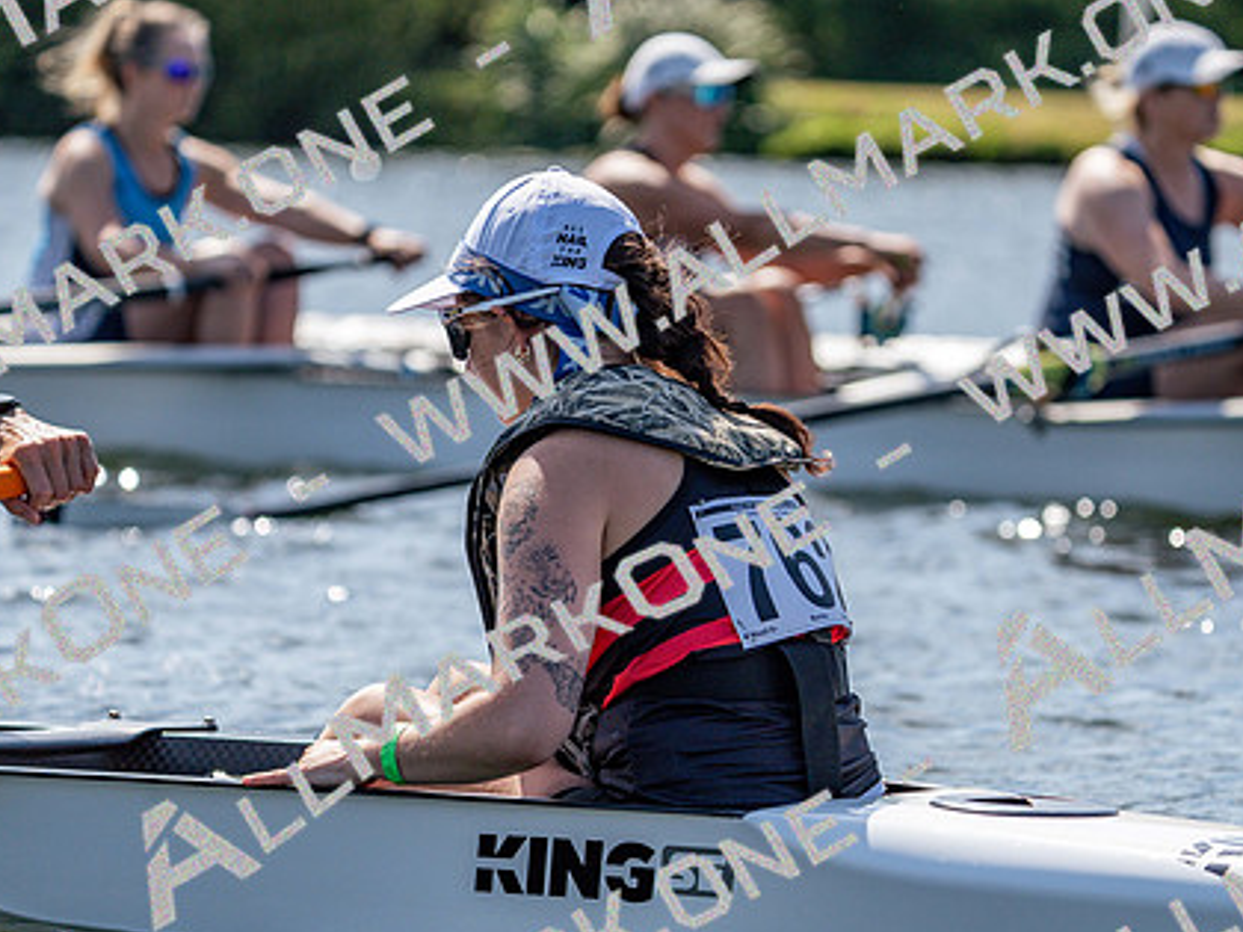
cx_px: 743
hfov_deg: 6.9
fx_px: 10306
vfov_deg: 5.2
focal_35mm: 287
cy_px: 472
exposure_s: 1/2000
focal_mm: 216
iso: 320
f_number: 5.6
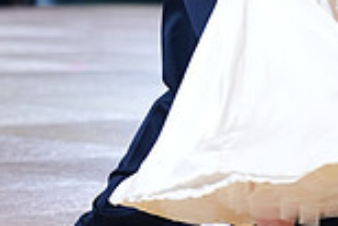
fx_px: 3364
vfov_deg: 3.8
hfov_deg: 5.7
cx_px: 240
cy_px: -127
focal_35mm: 358
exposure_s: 1/500
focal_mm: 95
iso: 800
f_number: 2.8
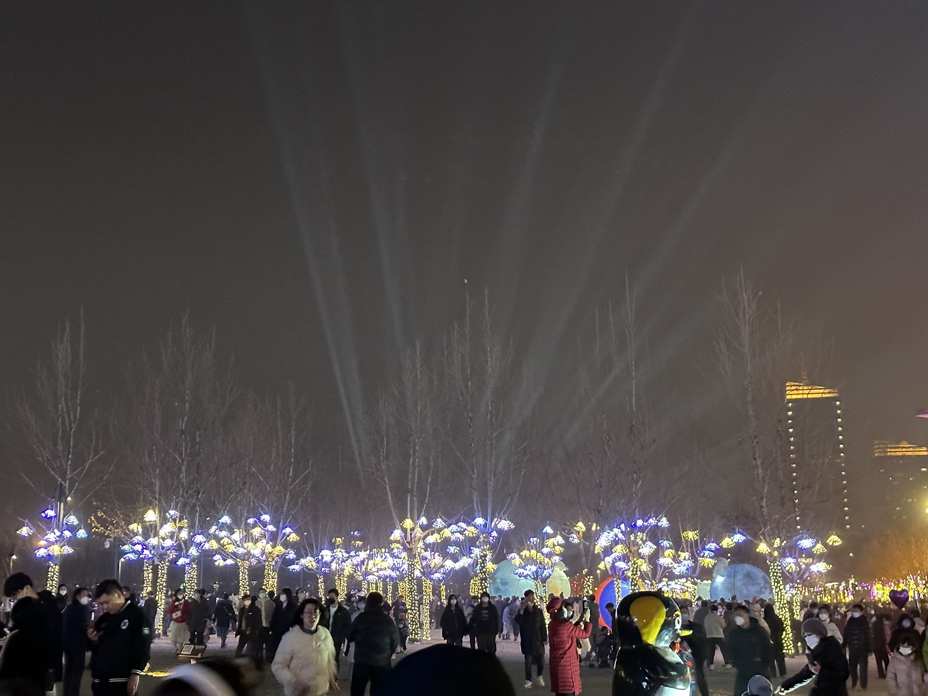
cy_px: 348
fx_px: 1287
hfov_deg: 39.7
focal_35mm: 48
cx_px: 464
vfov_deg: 30.3
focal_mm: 6.86
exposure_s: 1/25
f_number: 1.78
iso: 640
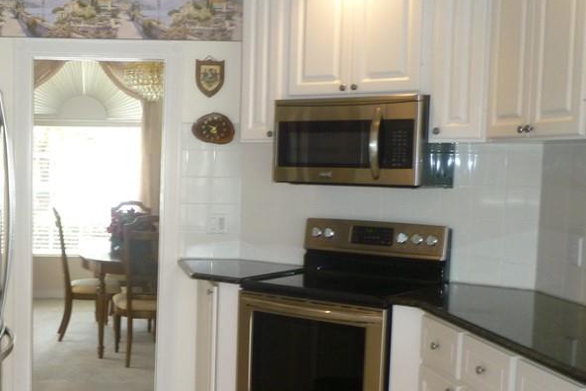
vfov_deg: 25.9
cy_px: 249
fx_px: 846
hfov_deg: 37.0
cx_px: 127
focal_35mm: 52
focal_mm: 5.2
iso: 200
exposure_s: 1/30
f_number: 3.3
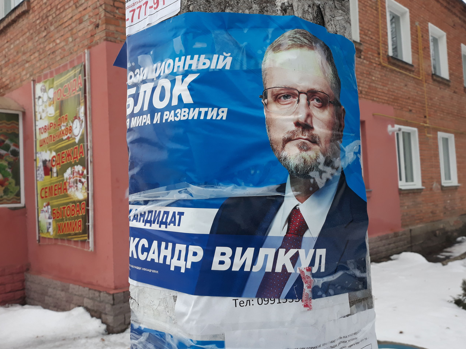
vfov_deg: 45.5
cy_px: 172
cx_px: 231
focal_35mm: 31
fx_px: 417
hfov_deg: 58.3
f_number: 1.7
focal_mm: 3.71
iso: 40
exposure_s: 1/105
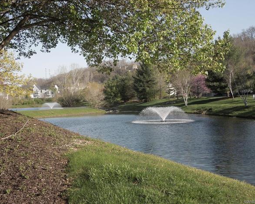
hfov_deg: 36.6
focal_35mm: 51
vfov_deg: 29.7
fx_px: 385
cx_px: 118
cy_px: 100
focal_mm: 8.7
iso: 100
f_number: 4
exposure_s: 1/400
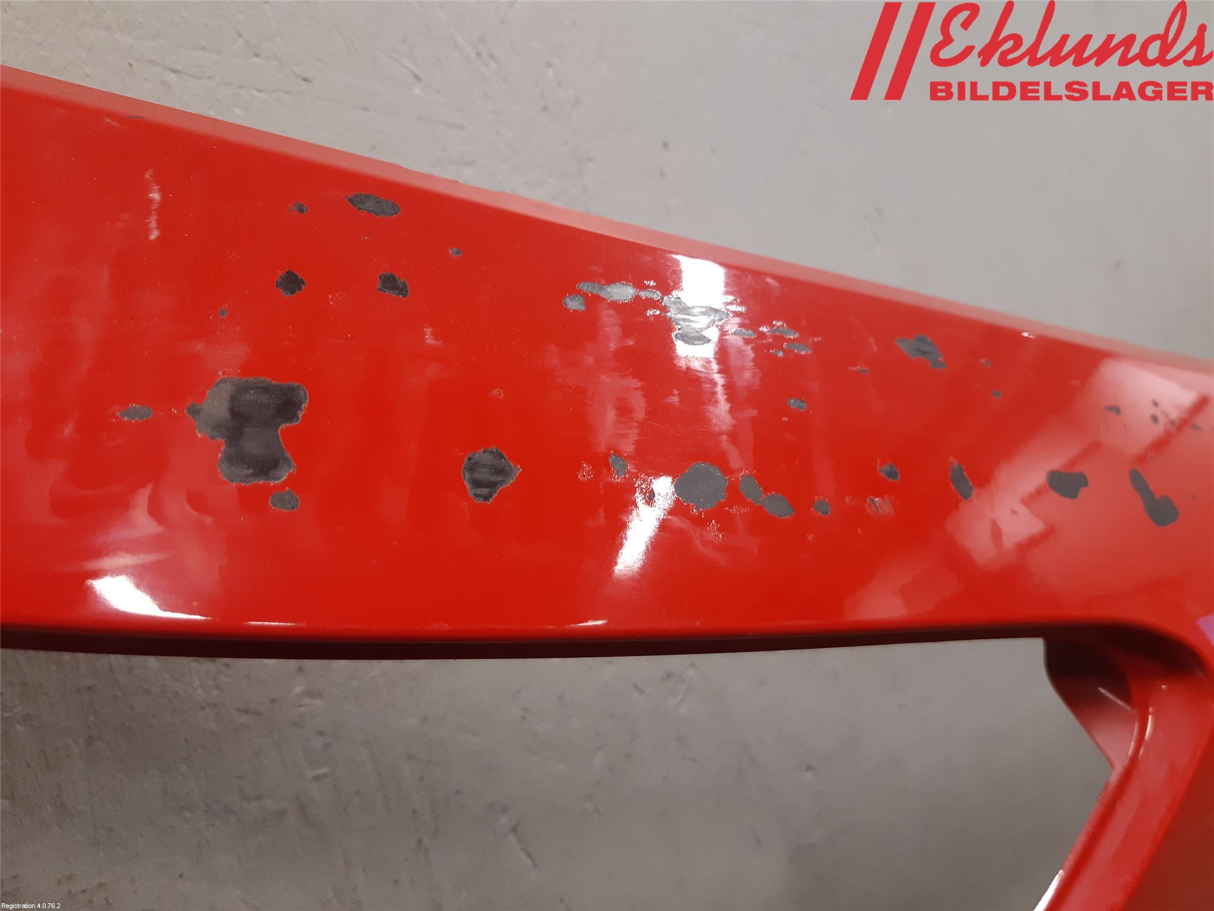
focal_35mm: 26
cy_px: 456
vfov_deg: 53.1
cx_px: 607
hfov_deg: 67.3
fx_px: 912
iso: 160
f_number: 1.7
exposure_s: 1/50
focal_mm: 3.93
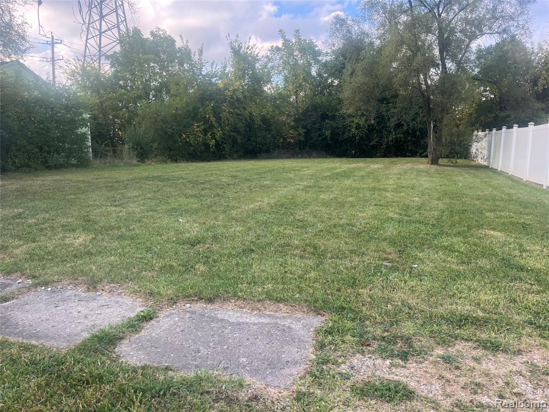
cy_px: 206
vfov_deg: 53.1
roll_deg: -1.0
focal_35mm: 26
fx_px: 412
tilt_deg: -7.1
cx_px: 274
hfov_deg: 67.3
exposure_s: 1/432
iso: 50
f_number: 1.6
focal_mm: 5.1
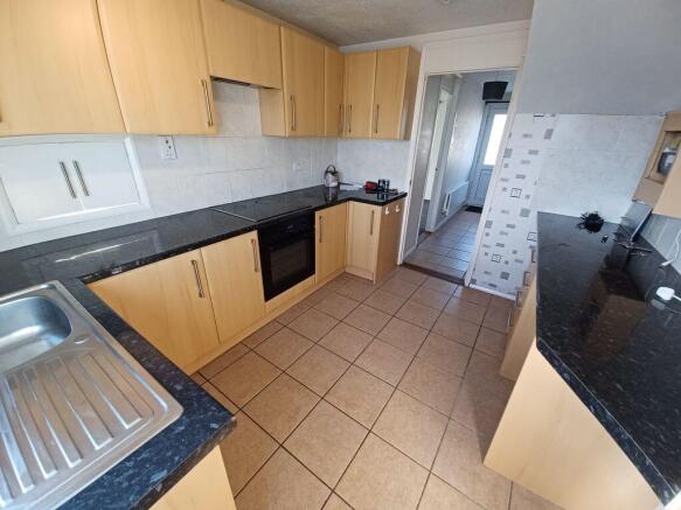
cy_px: 255
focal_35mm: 13
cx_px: 340
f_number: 2.2
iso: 125
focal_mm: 1.42
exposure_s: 1/100
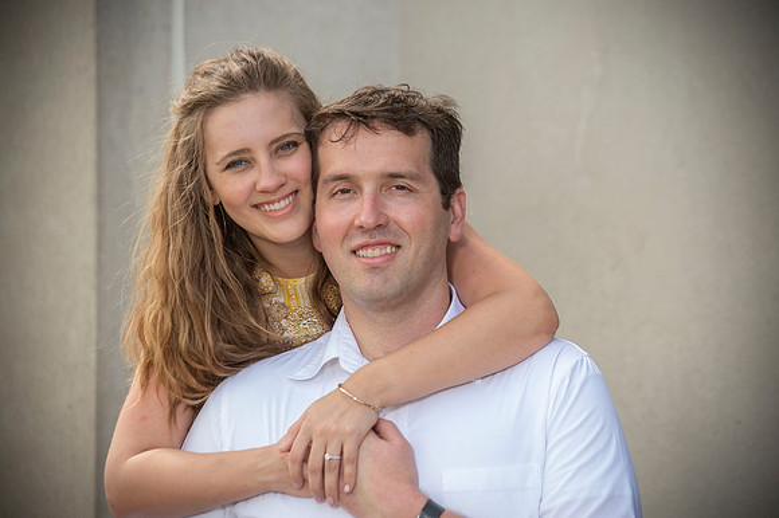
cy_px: 259
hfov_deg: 11.4
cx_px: 390
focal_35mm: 180
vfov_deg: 7.6
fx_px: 3893
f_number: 5.6
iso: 250
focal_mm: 180
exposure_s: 1/250
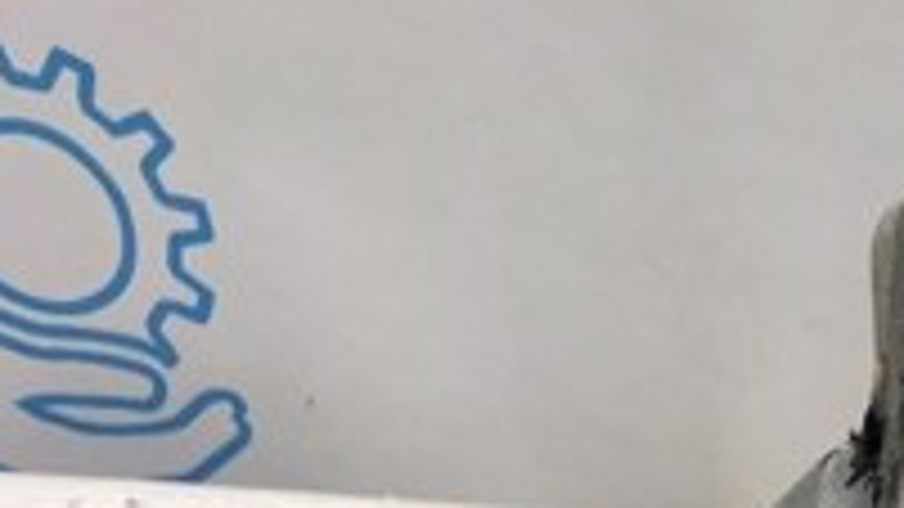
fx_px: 2325
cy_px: 1052
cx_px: 1111
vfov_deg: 11.2
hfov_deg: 20.5
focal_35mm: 97
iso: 32
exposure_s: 1/33
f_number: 1.8
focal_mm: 4
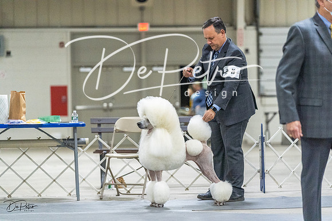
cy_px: 110
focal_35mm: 140
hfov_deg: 14.7
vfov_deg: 9.8
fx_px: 1291
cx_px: 166
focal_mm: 140
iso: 6400
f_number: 3.2
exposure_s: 1/400
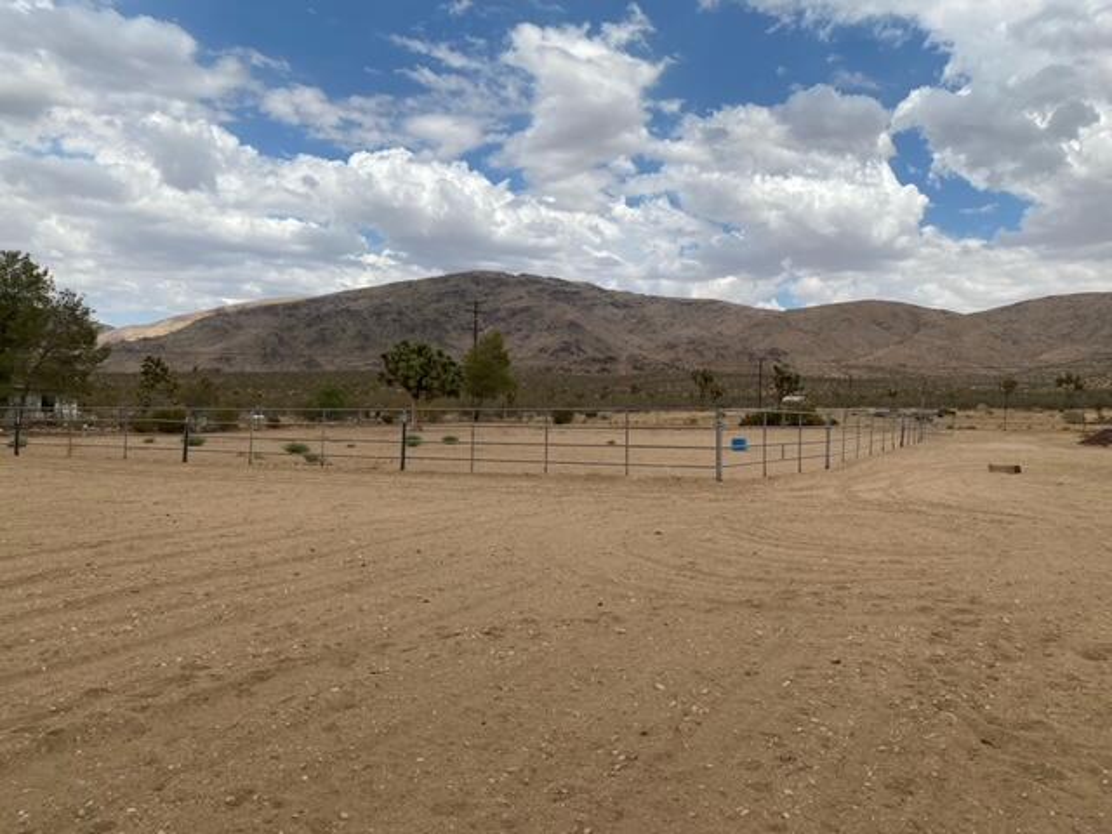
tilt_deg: -0.6
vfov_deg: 53.1
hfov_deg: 67.3
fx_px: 835
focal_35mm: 26
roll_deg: -1.2
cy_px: 417
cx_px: 556
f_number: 1.8
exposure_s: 1/3731
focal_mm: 4.25
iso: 32
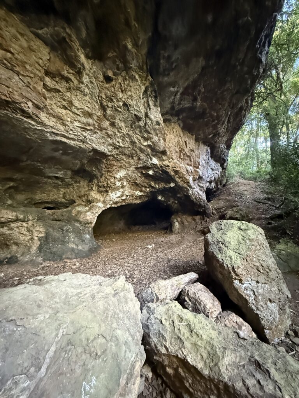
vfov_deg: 102.1
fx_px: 161
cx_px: 150
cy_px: 199
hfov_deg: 85.7
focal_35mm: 14
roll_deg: +1.9
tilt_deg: +8.7
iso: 1600
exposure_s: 1/39
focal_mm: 2.22
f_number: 2.2
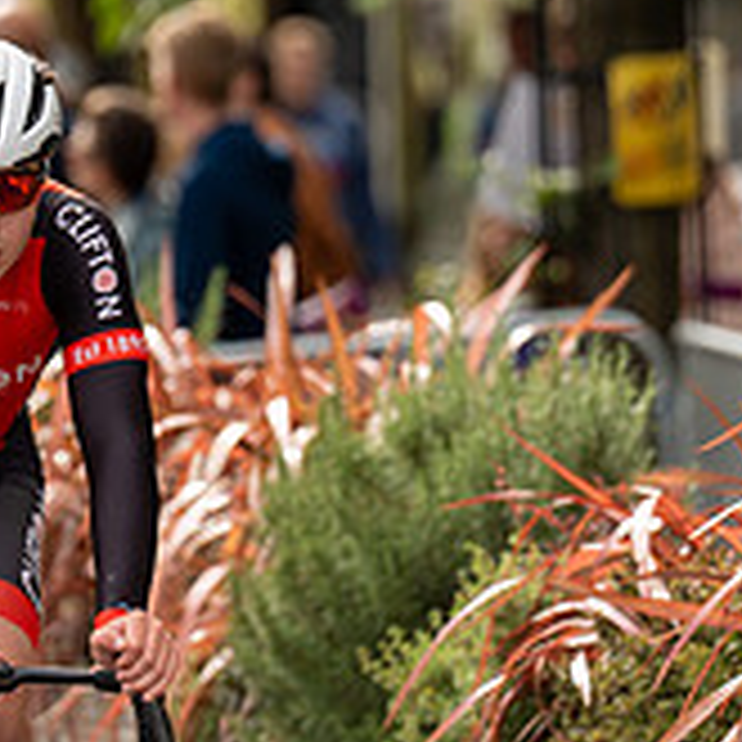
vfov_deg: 3.0
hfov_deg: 3.0
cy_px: 223
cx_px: -81
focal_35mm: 589
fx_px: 14284
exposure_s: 1/1000
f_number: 3.2
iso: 400
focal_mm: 197
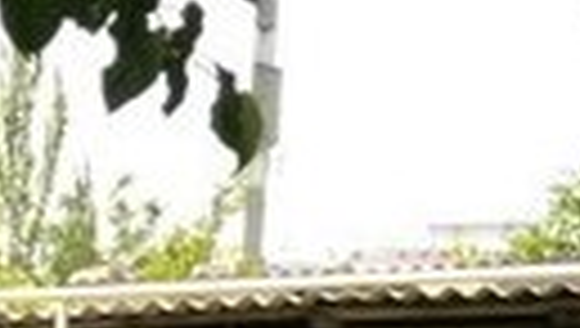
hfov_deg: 17.6
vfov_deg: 8.2
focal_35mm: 117
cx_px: -67
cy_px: 1103
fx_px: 1802
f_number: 2
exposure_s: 1/306
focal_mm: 3.57
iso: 100
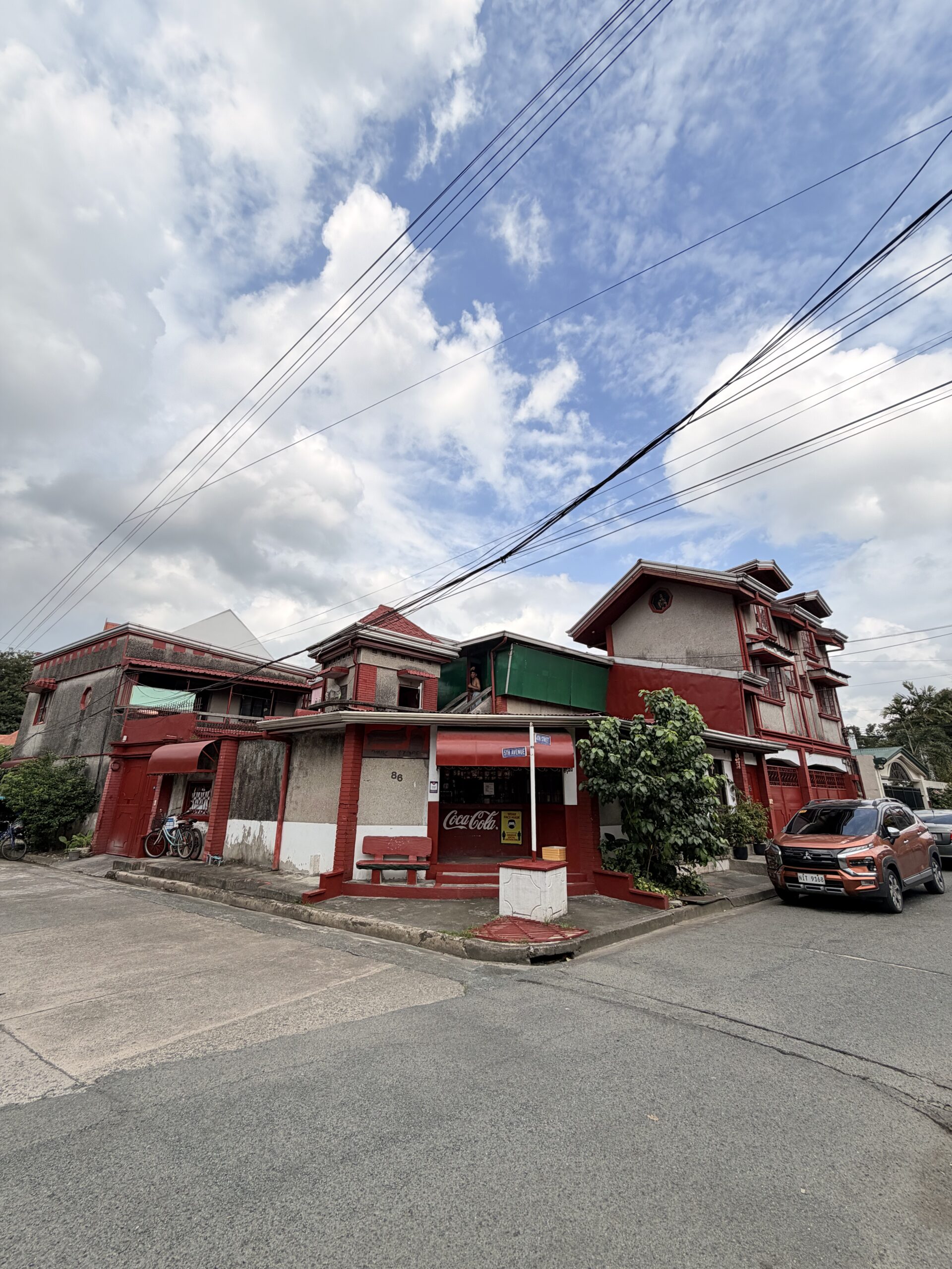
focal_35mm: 14
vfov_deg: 102.1
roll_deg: -0.9
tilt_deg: +18.4
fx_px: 513
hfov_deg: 85.7
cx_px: 476
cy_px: 634
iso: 32
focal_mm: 2.22
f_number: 2.2
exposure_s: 1/770
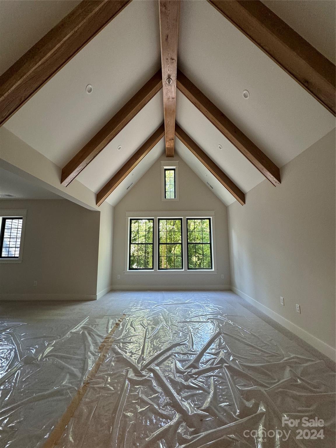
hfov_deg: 85.7
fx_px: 181
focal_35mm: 14
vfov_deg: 102.1
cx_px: 168
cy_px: 224
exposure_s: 1/120
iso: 200
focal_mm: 2.22
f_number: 2.2
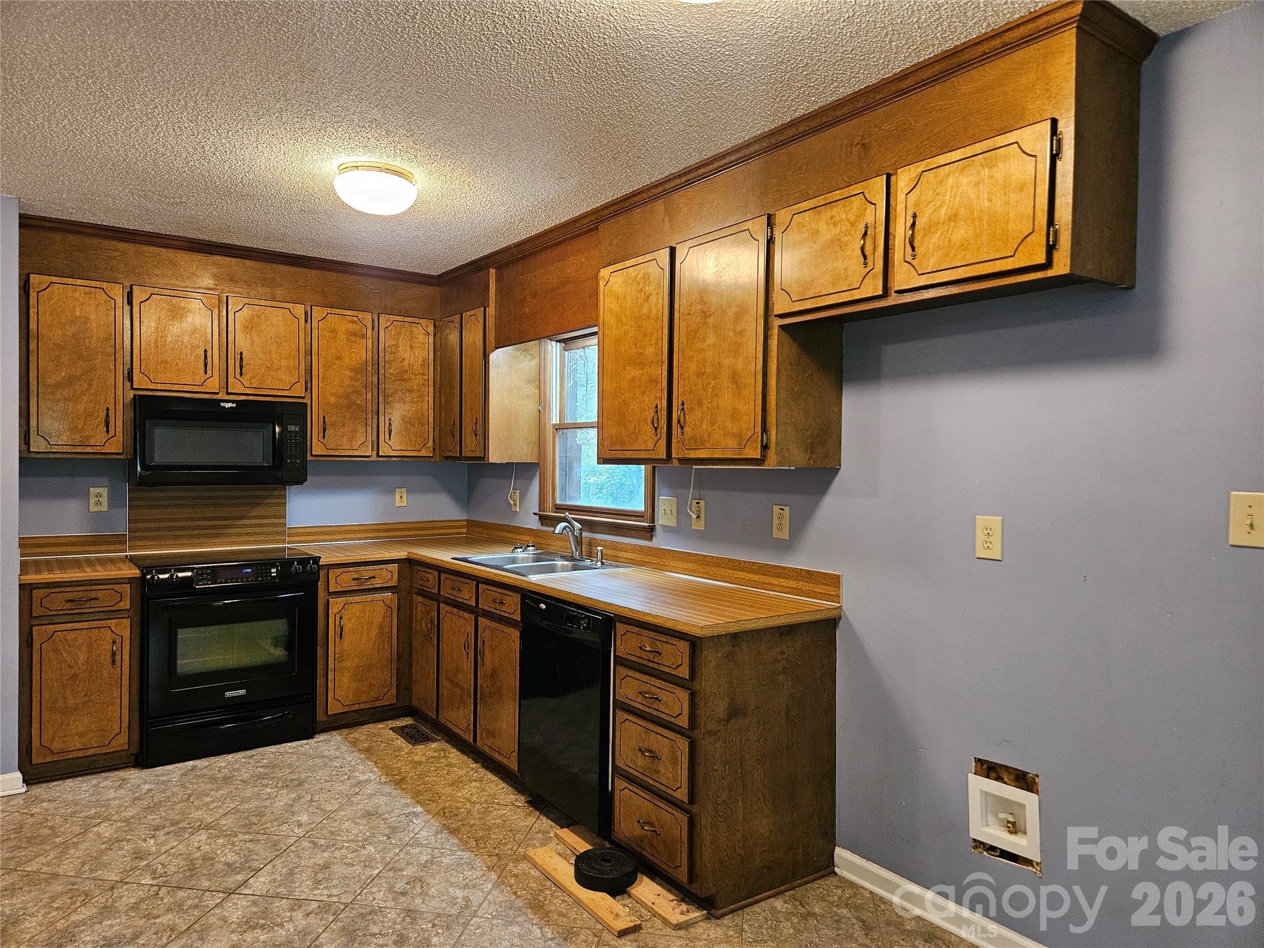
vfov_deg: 58.9
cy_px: 474
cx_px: 632
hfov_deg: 73.9
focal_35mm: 23
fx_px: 840
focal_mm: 5.4
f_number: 1.8
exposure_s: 1/60
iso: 500
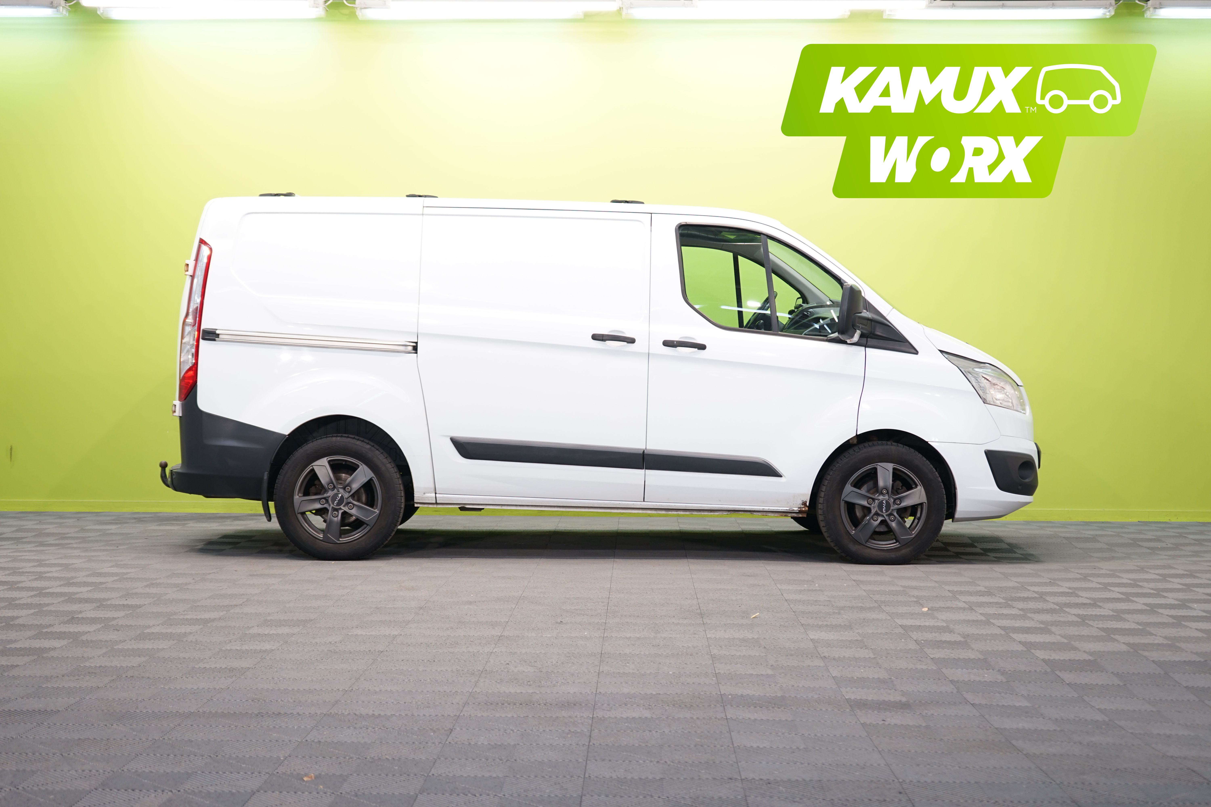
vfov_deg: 26.5
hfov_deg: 38.9
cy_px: 404
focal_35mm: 51
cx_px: 606
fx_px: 1715
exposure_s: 1/25
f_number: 4.5
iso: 400
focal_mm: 51
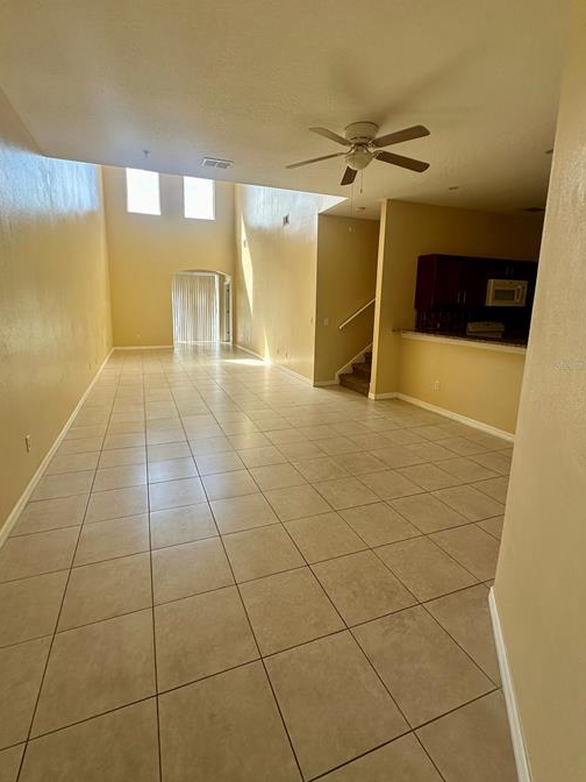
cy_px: 364
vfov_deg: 94.4
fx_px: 361
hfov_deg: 78.0
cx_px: 272
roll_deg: -1.4
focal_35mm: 16
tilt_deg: -9.2
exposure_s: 1/110
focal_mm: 2.22
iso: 40
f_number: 2.2
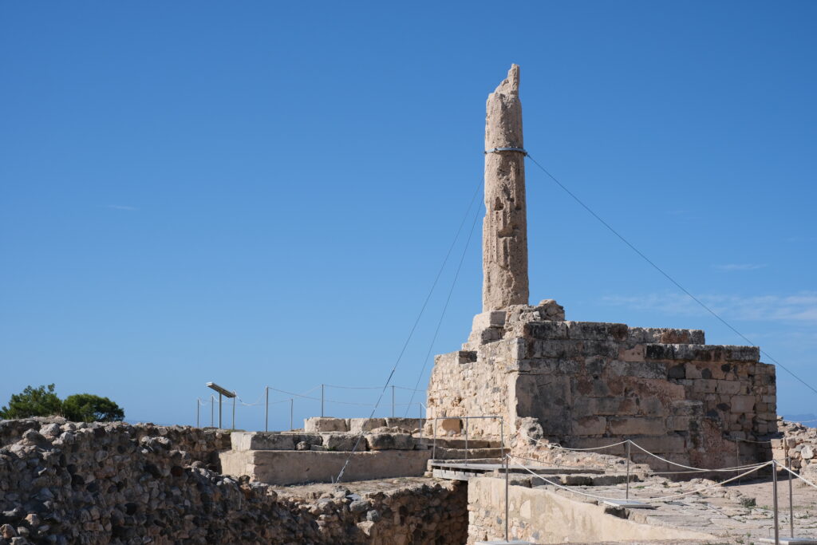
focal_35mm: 53
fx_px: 1203
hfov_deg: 37.5
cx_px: 408
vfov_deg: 25.5
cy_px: 272
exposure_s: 1/1800
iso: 320
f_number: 5.6
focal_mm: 35
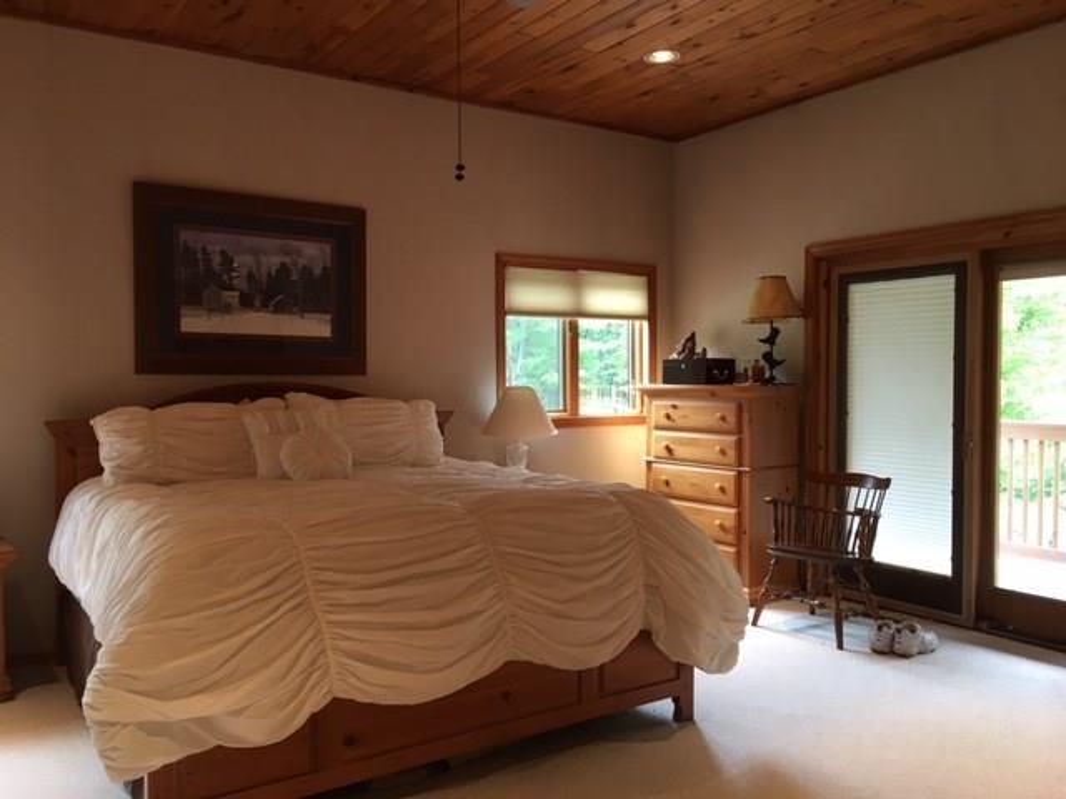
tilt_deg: -3.0
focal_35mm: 29
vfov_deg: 48.2
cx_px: 533
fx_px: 893
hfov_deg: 61.7
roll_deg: +0.7
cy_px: 400
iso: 50
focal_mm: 4.15
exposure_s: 1/30
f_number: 2.2
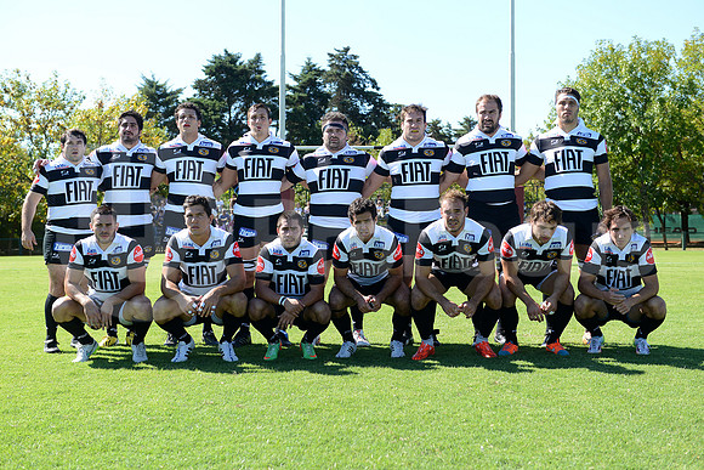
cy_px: 235
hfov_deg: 43.6
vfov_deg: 29.9
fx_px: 880
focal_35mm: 45
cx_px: 352
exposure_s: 1/1000
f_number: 4
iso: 320
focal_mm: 45
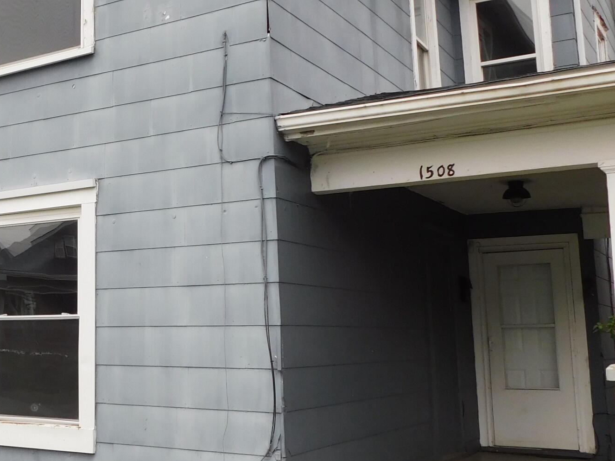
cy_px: 195
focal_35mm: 52
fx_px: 924
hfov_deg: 34.9
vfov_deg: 28.0
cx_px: 74
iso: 125
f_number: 3
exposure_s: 1/320
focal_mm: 4
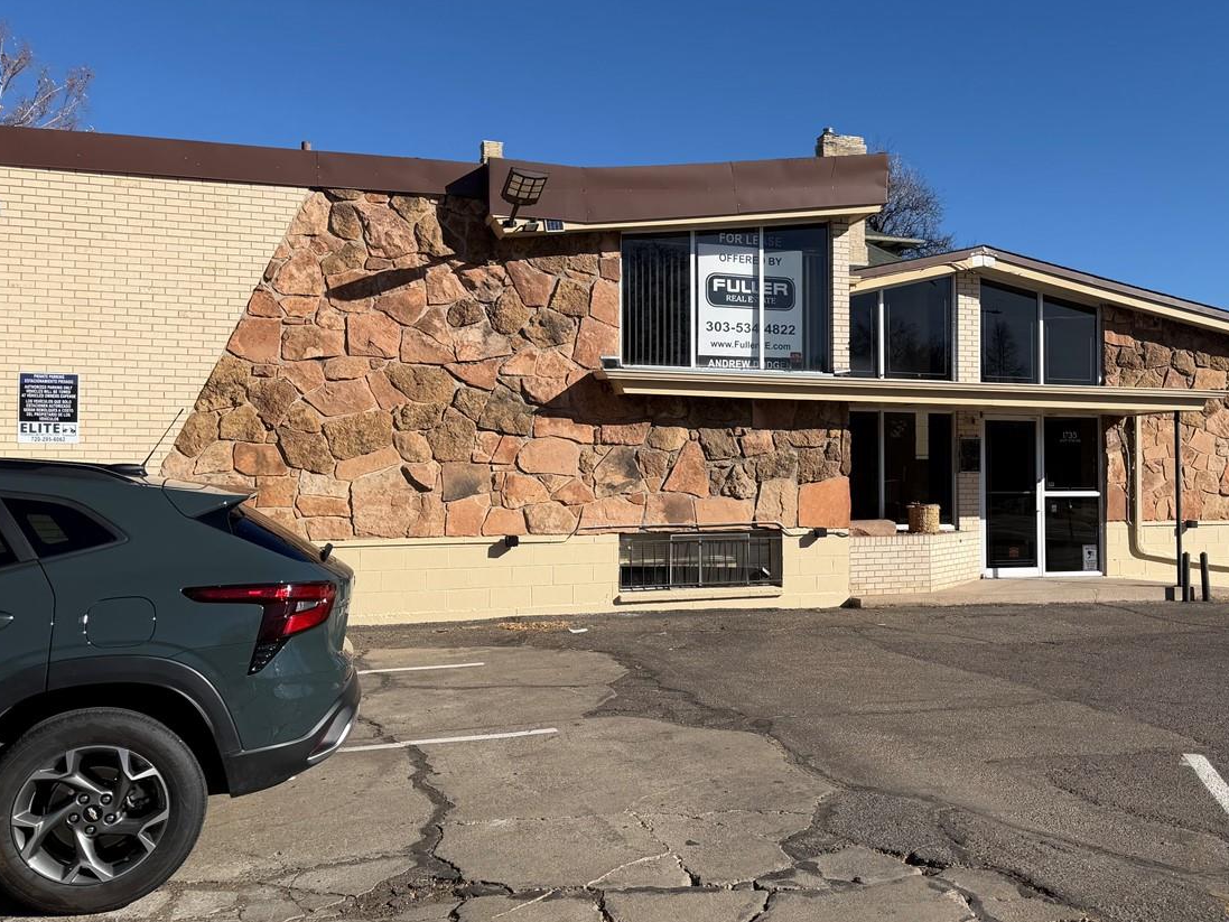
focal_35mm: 35
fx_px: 1243
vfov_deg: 40.7
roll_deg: +0.2
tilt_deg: +2.4
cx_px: 812
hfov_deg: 51.7
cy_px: 446
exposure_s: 1/5714
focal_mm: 6.76
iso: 80
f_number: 1.78
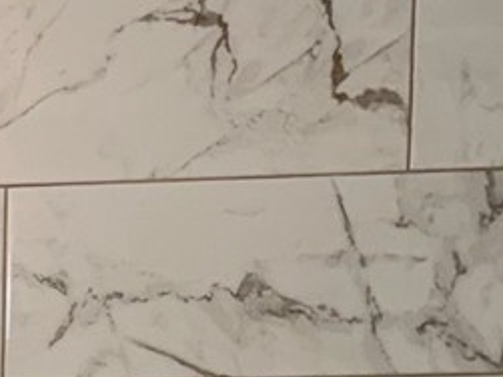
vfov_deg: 9.1
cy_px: 738
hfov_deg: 12.4
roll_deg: -0.5
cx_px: -216
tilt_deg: -4.8
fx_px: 2222
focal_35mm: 153
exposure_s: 1/120
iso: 80
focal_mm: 6.76
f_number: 1.78
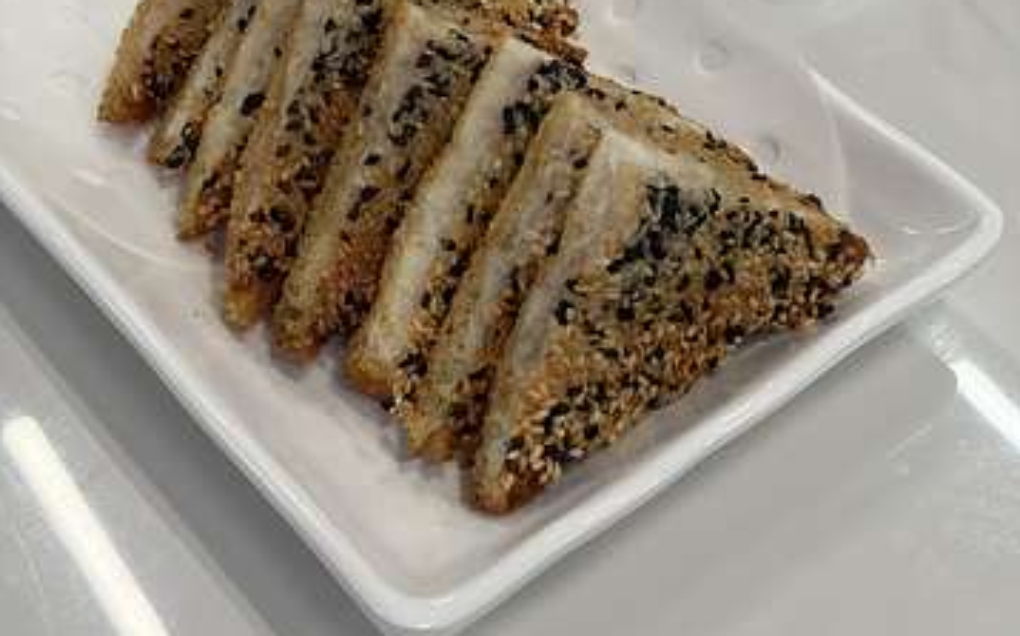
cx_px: 510
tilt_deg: -40.4
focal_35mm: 74
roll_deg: -3.6
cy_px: -17
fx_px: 2055
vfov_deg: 17.1
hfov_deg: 27.9
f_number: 1.6
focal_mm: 5.96
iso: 80
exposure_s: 1/100
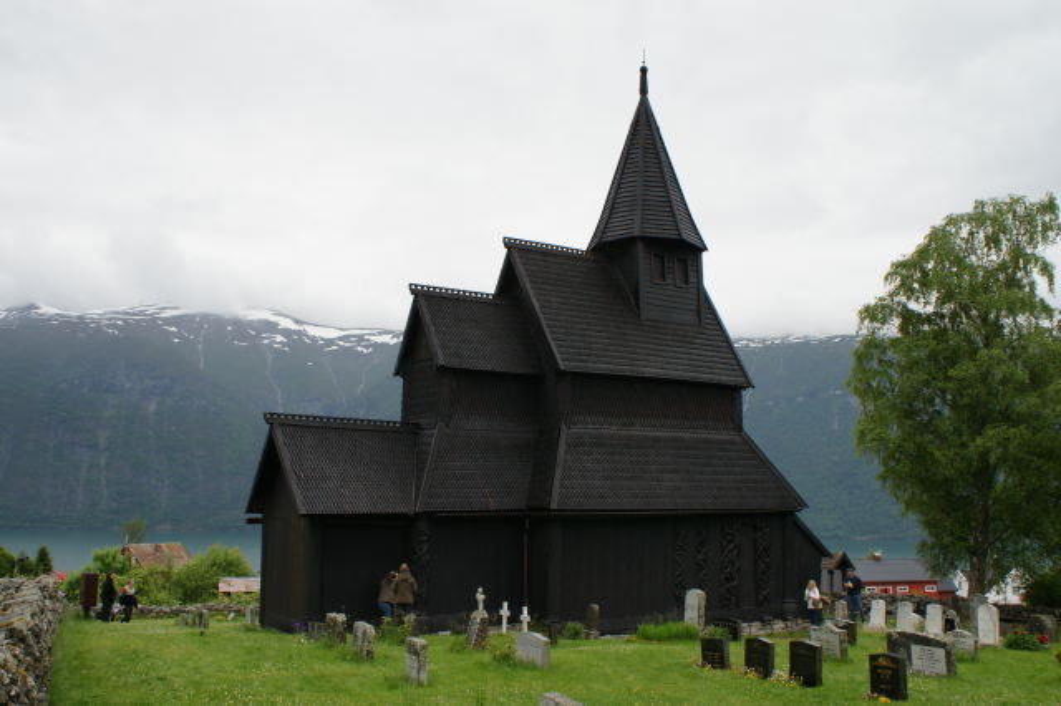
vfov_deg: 43.6
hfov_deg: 62.0
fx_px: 884
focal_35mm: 30
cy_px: 353
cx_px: 530
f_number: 10
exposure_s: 1/100
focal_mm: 20
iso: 200
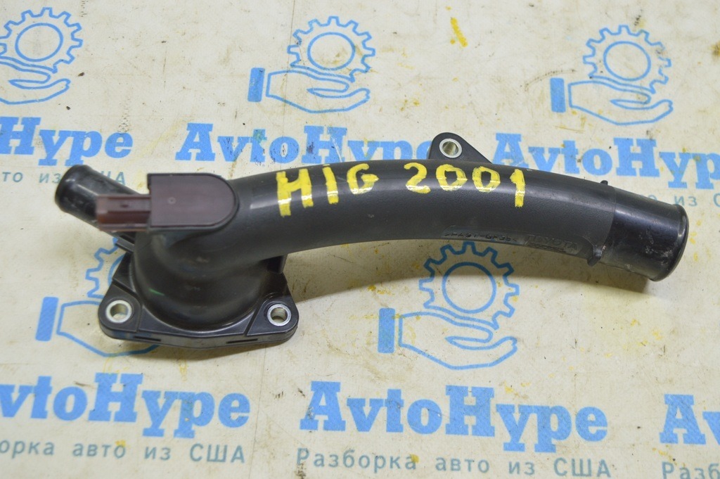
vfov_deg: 30.8
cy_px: 240
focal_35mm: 44
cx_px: 360
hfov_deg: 45.0
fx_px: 869
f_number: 5.6
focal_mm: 29
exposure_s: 1/20
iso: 400
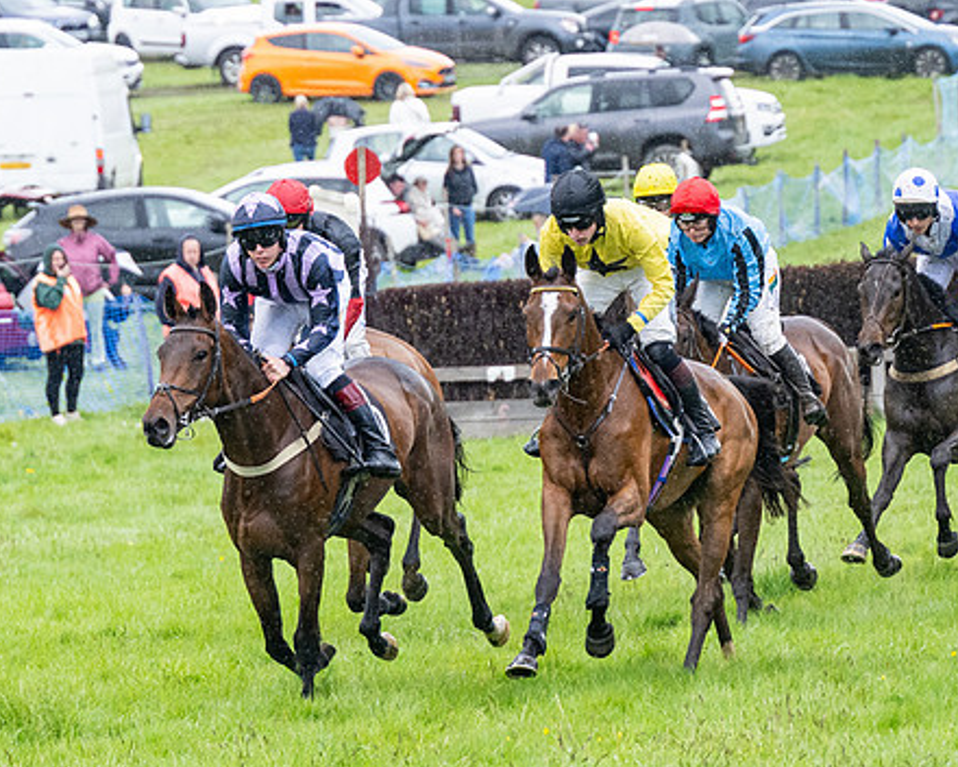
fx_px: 11143
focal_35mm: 393
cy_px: 385
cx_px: 372
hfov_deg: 4.9
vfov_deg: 3.9
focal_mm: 150
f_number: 4
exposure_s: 1/1000
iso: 1000
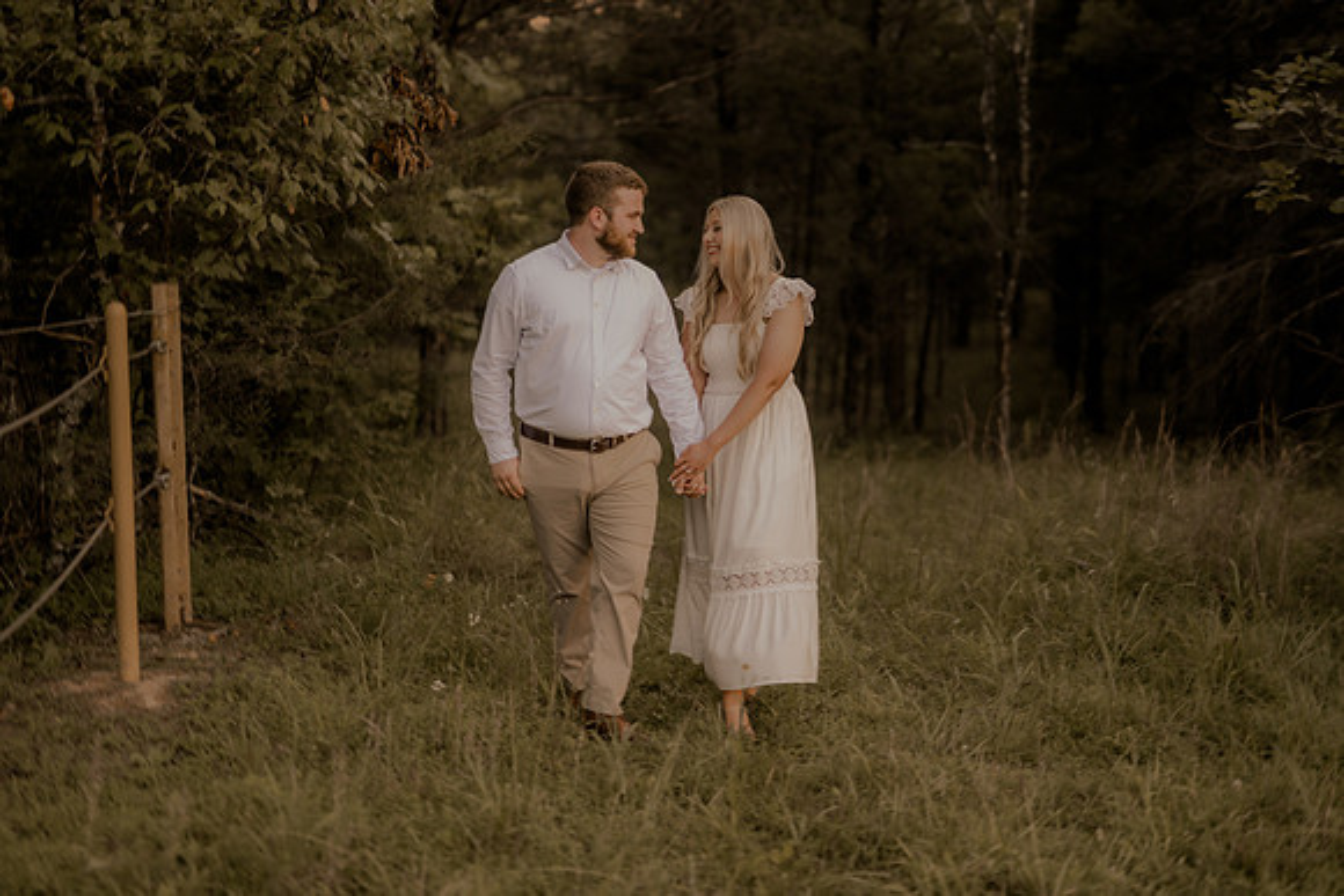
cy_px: 448
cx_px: 672
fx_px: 1867
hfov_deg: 39.6
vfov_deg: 27.0
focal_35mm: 50
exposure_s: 1/320
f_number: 2.2
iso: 200
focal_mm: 50
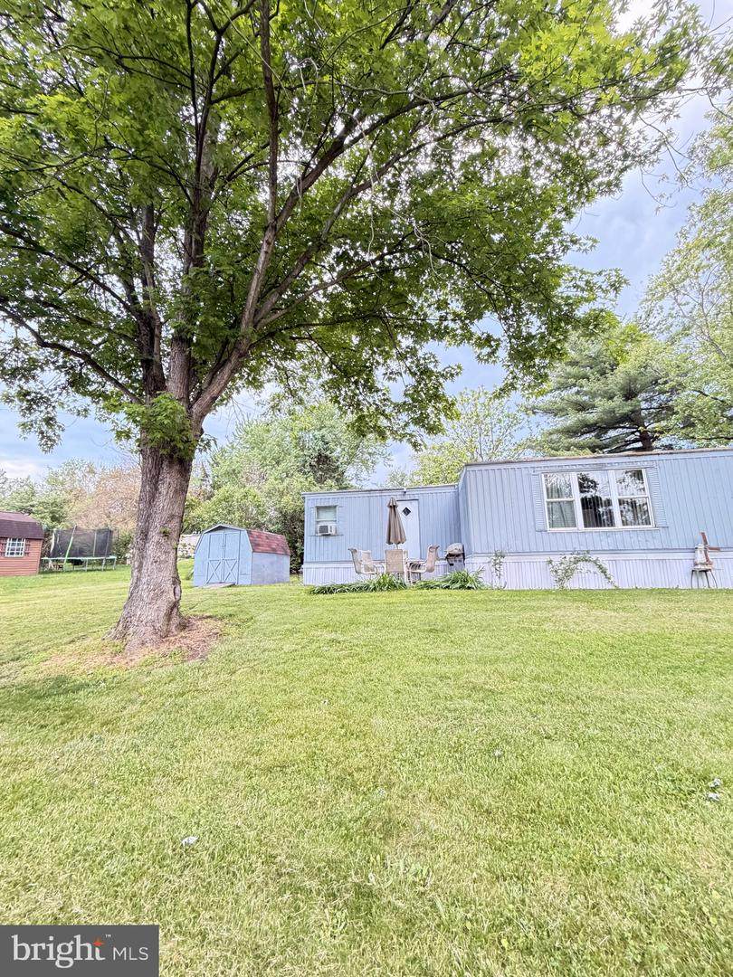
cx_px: 366
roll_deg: +0.8
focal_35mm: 14
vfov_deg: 102.1
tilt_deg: +11.5
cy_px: 488
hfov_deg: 85.7
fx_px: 395
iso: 400
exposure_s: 1/60
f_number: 2.2
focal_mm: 2.22
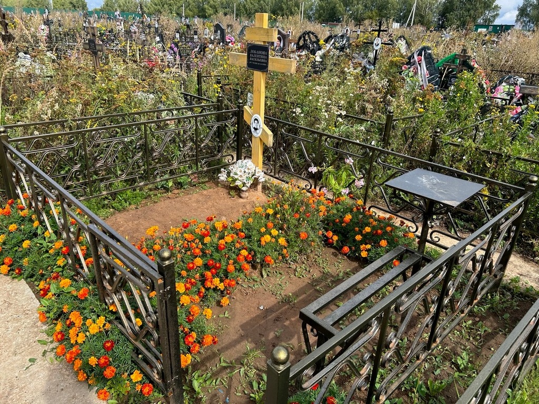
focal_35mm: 26
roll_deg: -1.0
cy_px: 202
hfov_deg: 67.3
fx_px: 405
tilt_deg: -17.1
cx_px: 270
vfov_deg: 53.1
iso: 50
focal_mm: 5.7
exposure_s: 1/1621
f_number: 1.5
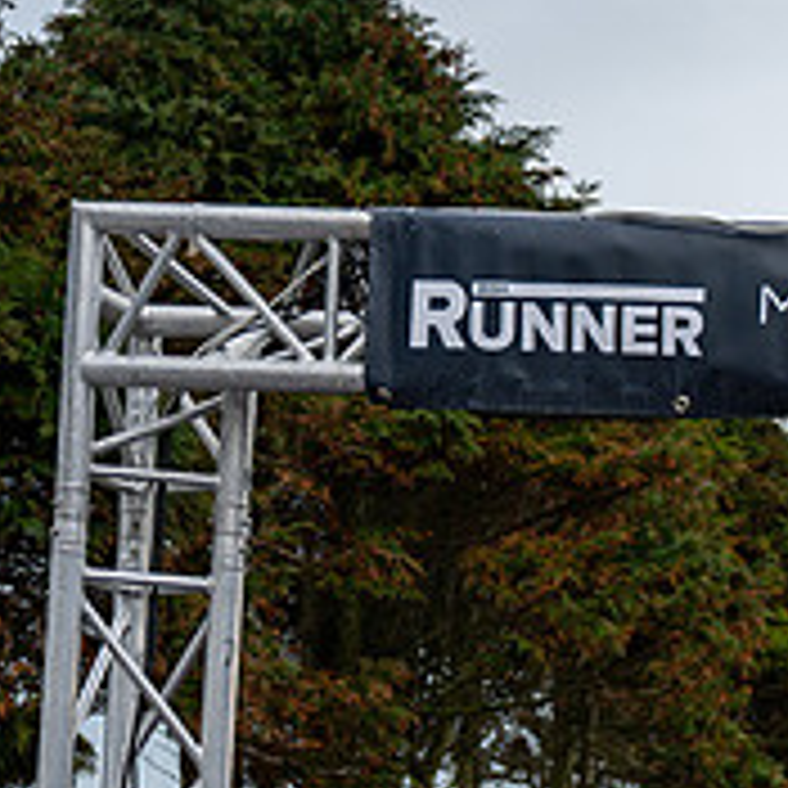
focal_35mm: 113
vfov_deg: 15.1
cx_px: 1234
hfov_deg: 14.3
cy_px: 822
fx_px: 2910
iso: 160
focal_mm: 40
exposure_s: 1/1250
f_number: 2.8
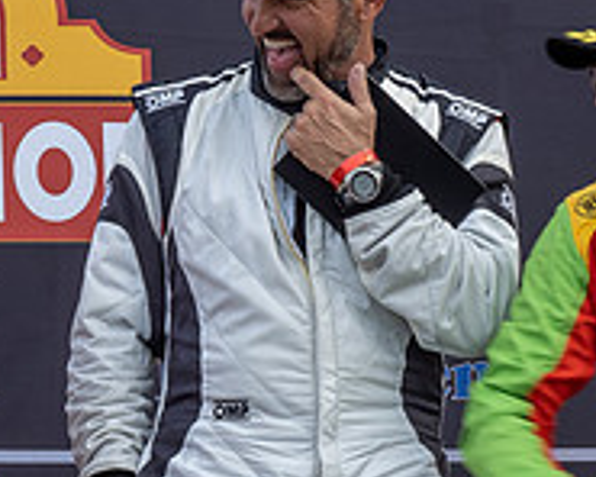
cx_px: 258
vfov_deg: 7.1
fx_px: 3810
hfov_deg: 8.9
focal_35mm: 216
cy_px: 598
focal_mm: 34
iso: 200
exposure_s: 1/60
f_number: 9
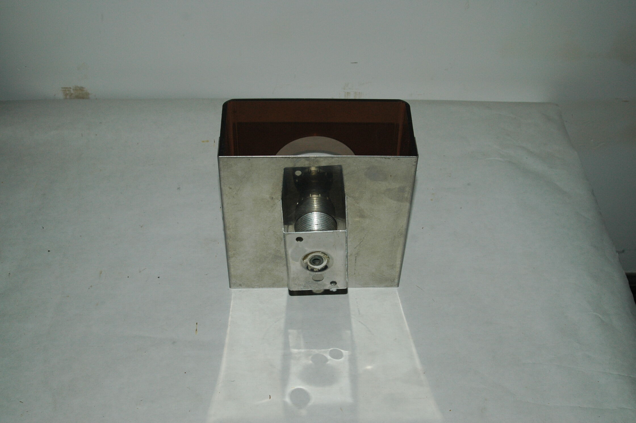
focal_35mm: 42
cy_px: 212
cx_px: 318
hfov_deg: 46.4
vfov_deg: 31.8
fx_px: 741
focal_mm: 28
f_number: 7.1
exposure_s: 1/125
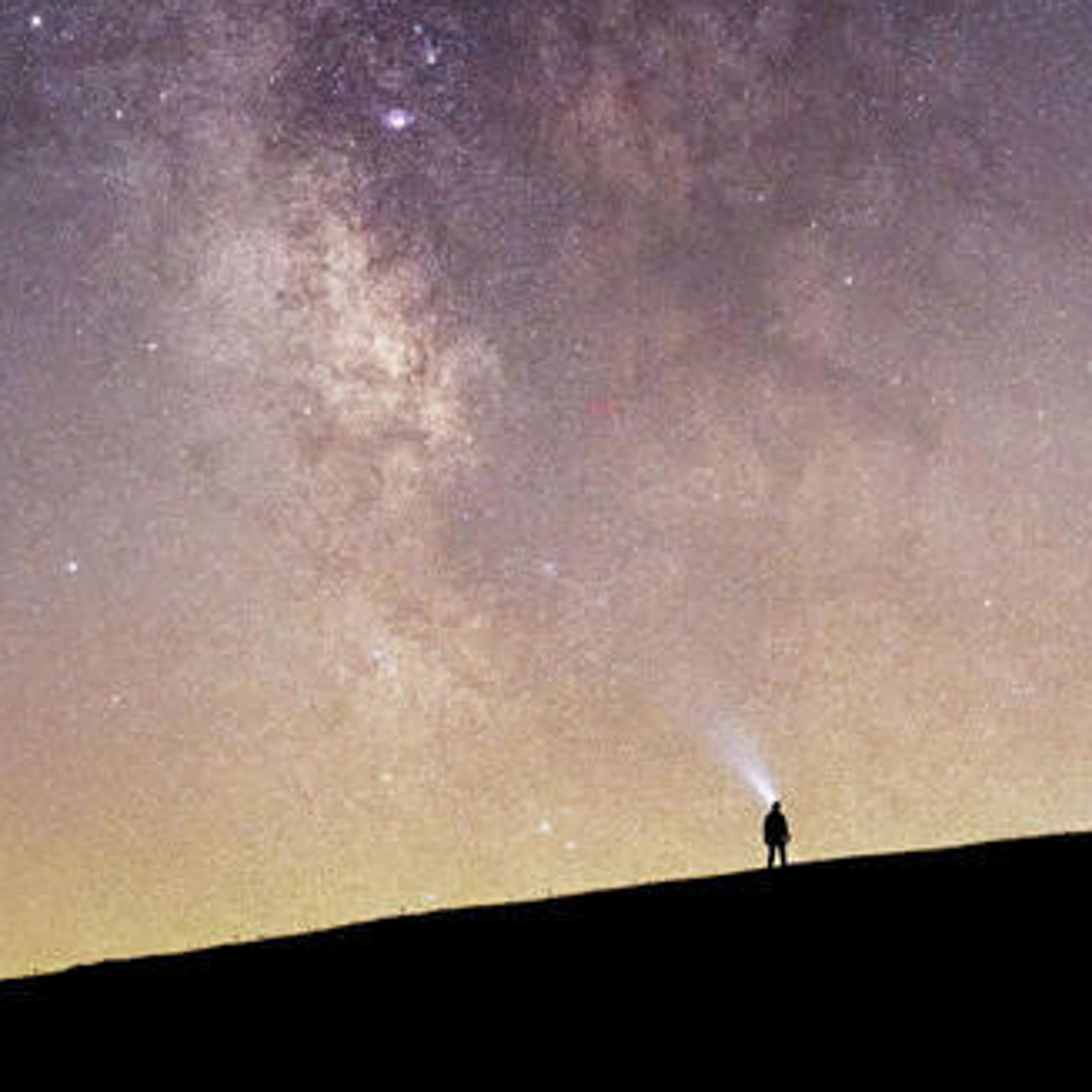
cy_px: 214
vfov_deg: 21.9
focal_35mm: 78
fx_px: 2784
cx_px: 506
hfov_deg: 22.2
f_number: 2.8
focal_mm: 50
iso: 3200
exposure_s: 5
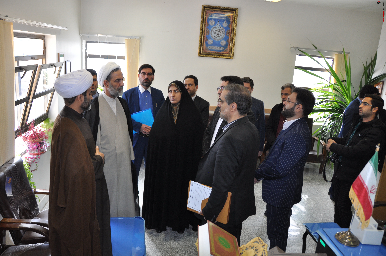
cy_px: 128
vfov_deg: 47.8
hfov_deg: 67.4
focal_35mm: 27
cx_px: 193
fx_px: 289
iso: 500
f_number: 3.5
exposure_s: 1/125
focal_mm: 18
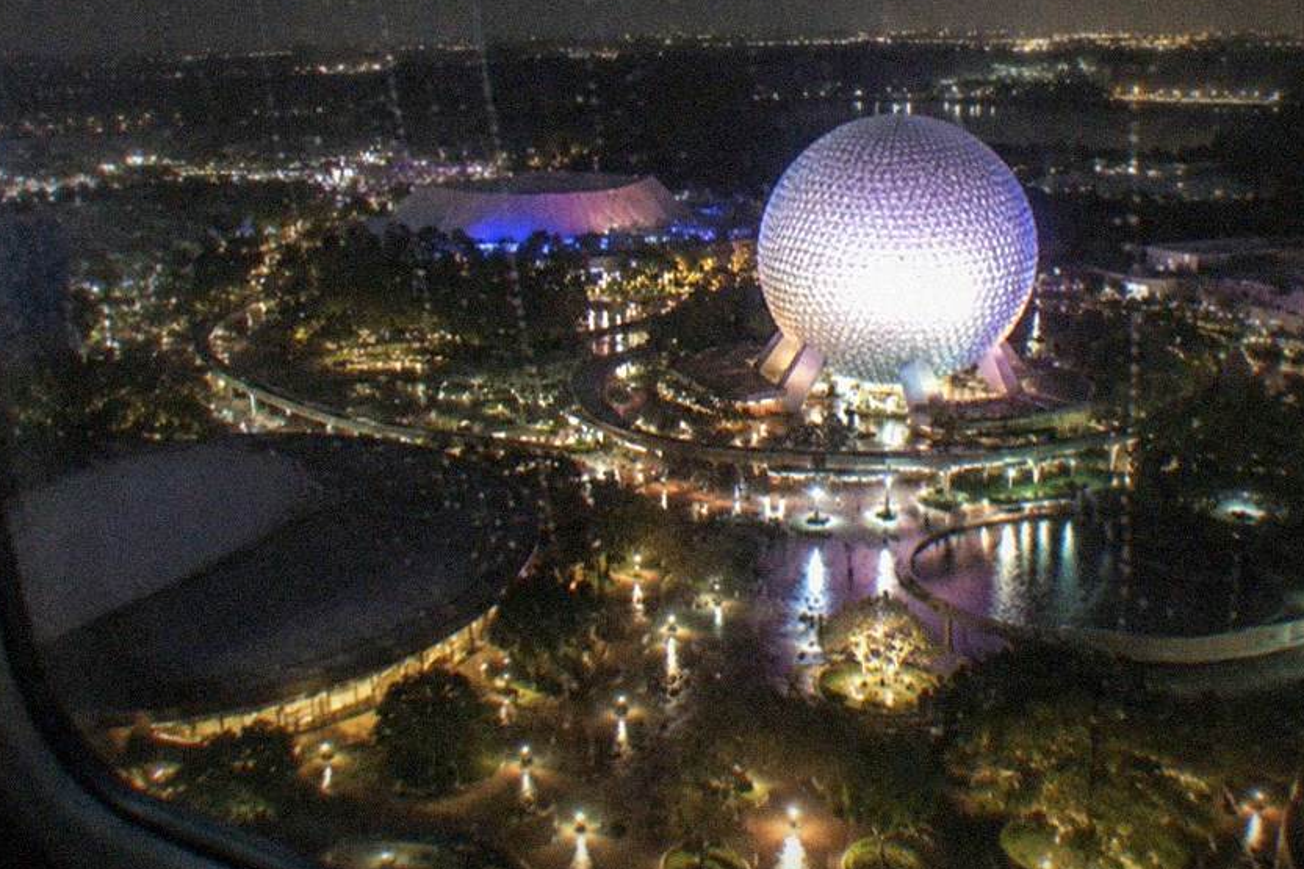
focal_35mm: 48
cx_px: 689
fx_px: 1738
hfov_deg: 41.1
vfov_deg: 28.1
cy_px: 396
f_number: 7.1
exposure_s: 1/30
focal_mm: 40
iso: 800
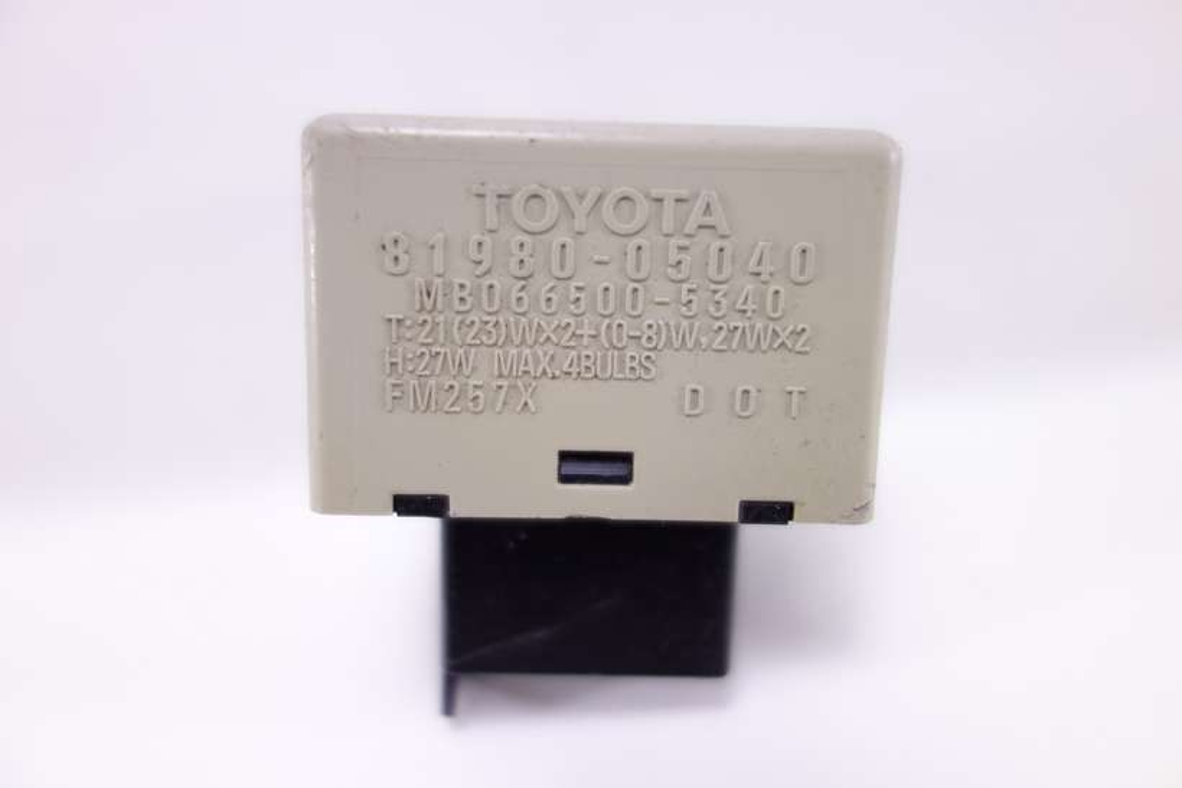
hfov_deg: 65.5
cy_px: 394
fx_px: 919
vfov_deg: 46.4
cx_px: 591
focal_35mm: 28
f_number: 1.8
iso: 125
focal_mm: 10.4
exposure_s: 1/100
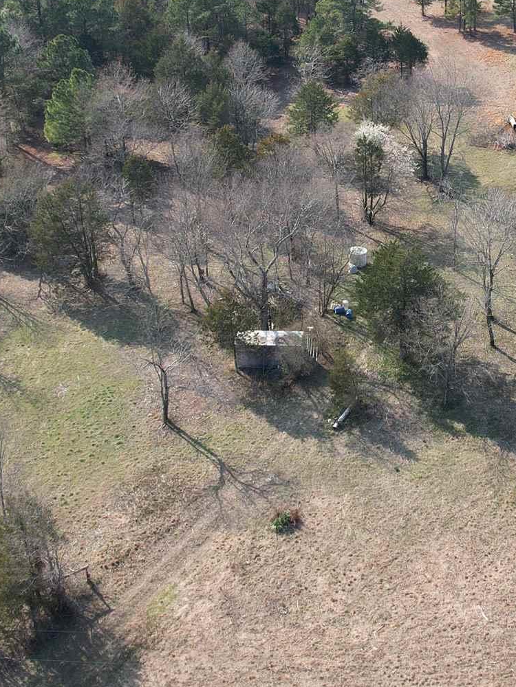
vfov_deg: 29.5
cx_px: 422
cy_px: 199
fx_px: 1292
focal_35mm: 65
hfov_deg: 22.3
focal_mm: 8.38
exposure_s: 1/640
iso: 100
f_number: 2.8
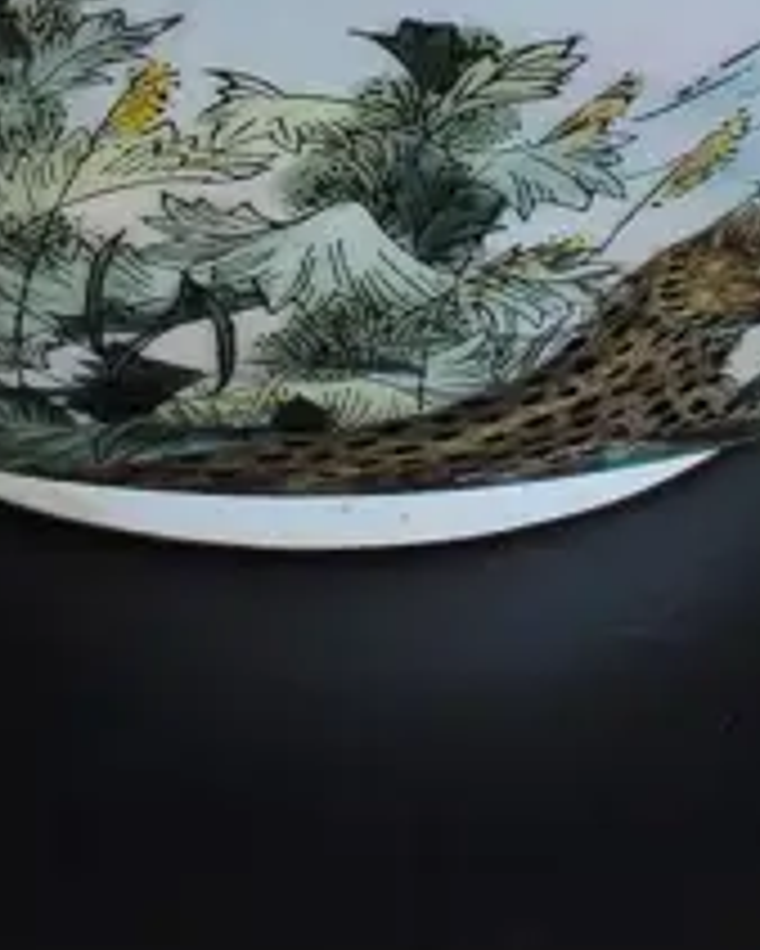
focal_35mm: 128
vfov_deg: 14.5
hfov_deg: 12.0
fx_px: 3596
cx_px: 252
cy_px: -207
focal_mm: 2.87
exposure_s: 1/100
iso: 100
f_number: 2
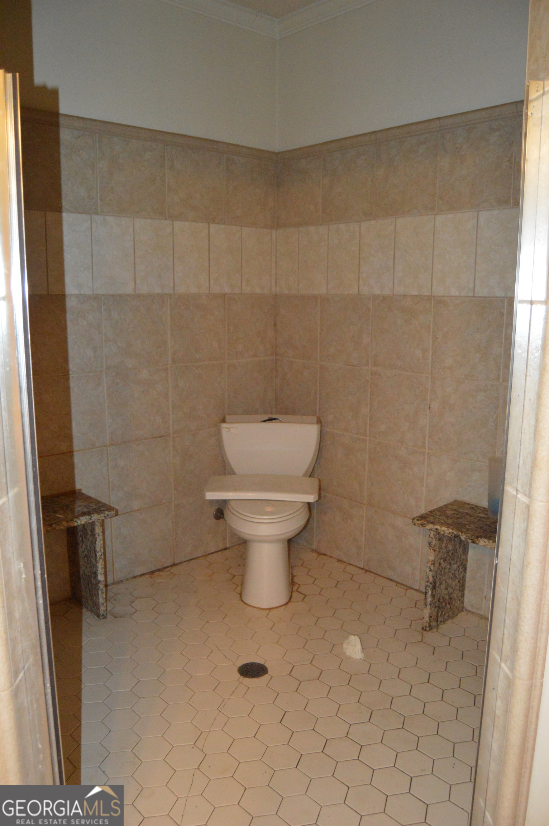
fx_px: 619
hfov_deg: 47.9
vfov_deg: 67.4
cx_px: 274
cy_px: 413
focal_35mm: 27
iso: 3200
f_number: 3.5
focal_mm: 18
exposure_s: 1/100
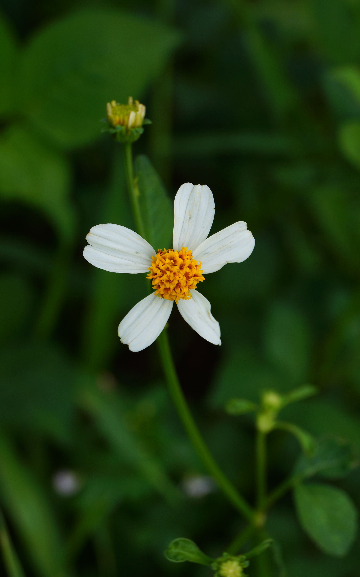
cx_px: 182
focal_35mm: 85
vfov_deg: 24.5
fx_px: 1326
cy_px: 289
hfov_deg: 15.5
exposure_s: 1/200
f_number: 8
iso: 100
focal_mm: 55
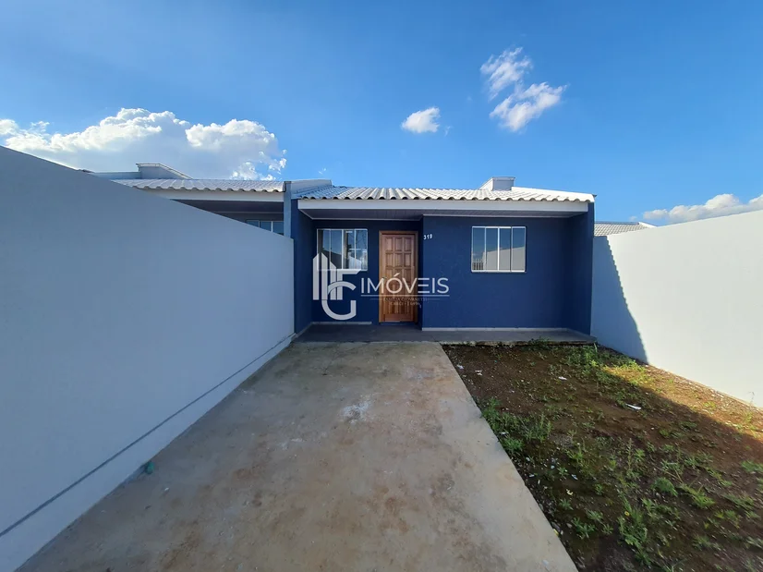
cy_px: 286
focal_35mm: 13
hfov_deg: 106.2
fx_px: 286
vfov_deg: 89.9
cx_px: 382
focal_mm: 1.74
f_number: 2.2
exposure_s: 1/950
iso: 50
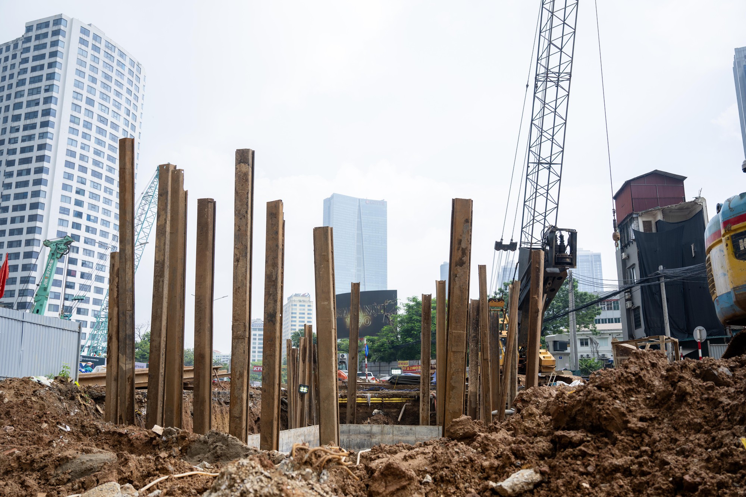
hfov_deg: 62.8
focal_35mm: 30
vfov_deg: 44.3
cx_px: 373
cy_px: 248
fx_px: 611
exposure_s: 1/1000
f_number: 3.2
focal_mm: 29.5
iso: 100
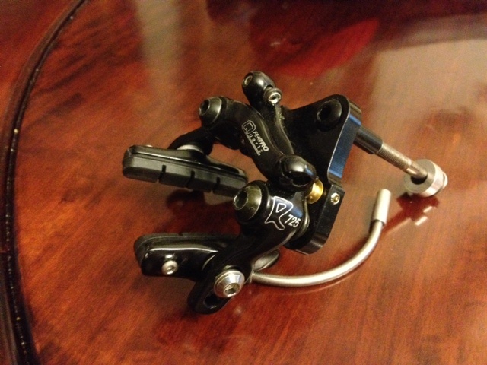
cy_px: 182
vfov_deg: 40.7
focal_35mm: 35
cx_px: 244
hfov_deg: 52.6
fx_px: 492
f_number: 2.4
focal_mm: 4.28
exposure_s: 1/15
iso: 800
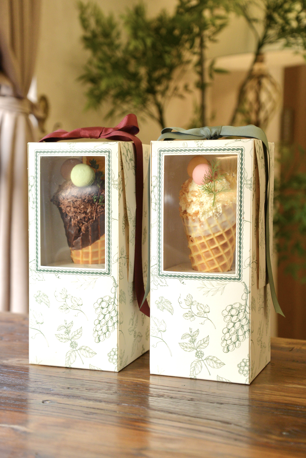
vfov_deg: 38.2
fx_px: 662
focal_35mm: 52
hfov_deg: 26.0
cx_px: 153
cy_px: 229
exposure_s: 1/160
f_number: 4.5
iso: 2000
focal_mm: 52
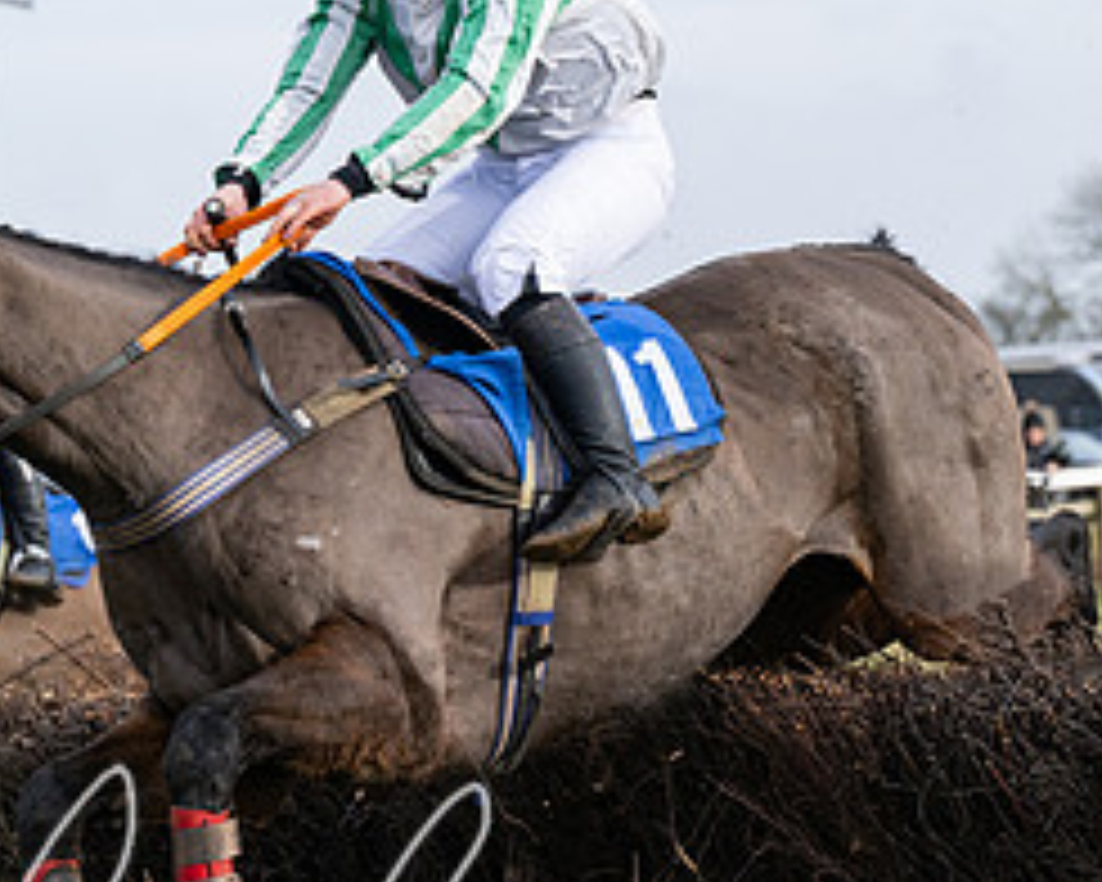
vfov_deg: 8.5
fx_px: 5903
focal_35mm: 181
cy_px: 522
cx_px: 397
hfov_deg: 10.7
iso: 400
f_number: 4
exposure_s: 1/2000
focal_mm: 70
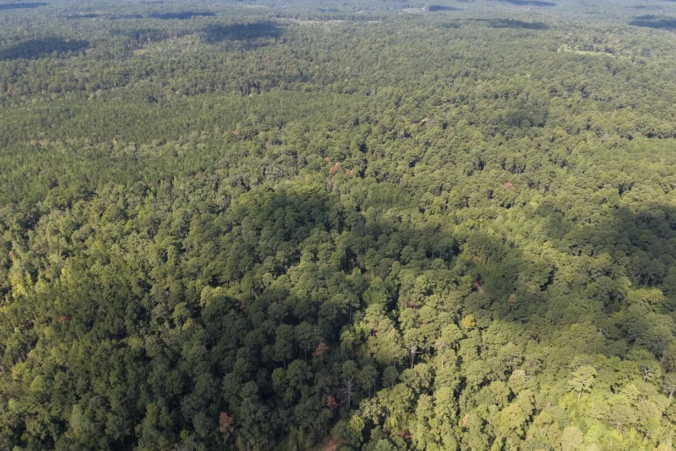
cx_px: 341
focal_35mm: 26
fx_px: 488
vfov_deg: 49.5
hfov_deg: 69.4
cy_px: 241
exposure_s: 1/1250
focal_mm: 8.7
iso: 100
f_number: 1.8
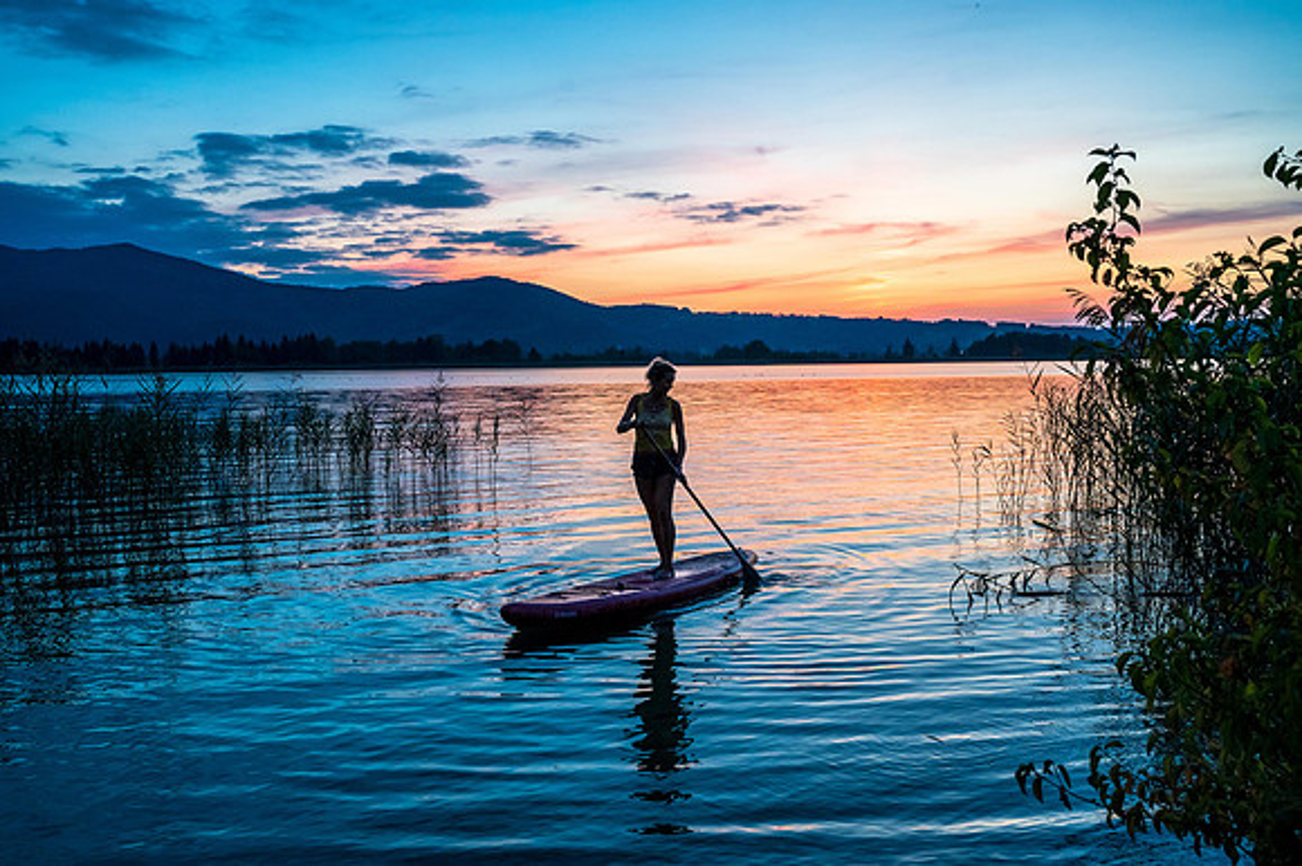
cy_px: 433
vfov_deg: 37.8
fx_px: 1265
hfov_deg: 54.5
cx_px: 651
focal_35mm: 35
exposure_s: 1/125
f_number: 5.6
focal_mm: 35
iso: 2000
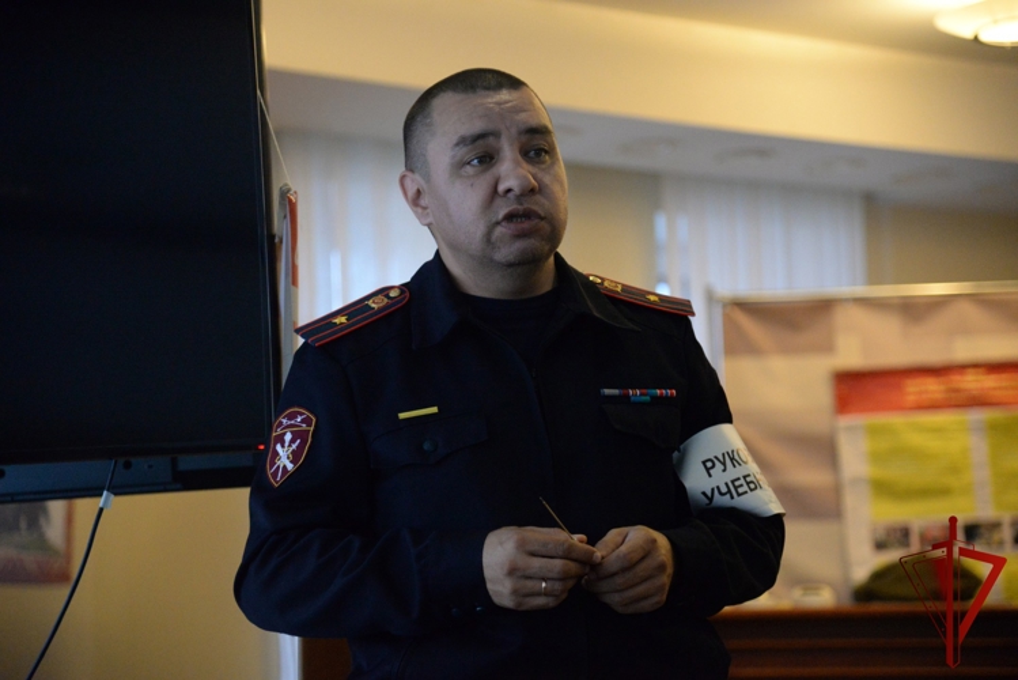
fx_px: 2602
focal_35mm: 92
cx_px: 509
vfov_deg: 14.9
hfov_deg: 22.1
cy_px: 340
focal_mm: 92
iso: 6400
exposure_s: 1/400
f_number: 4
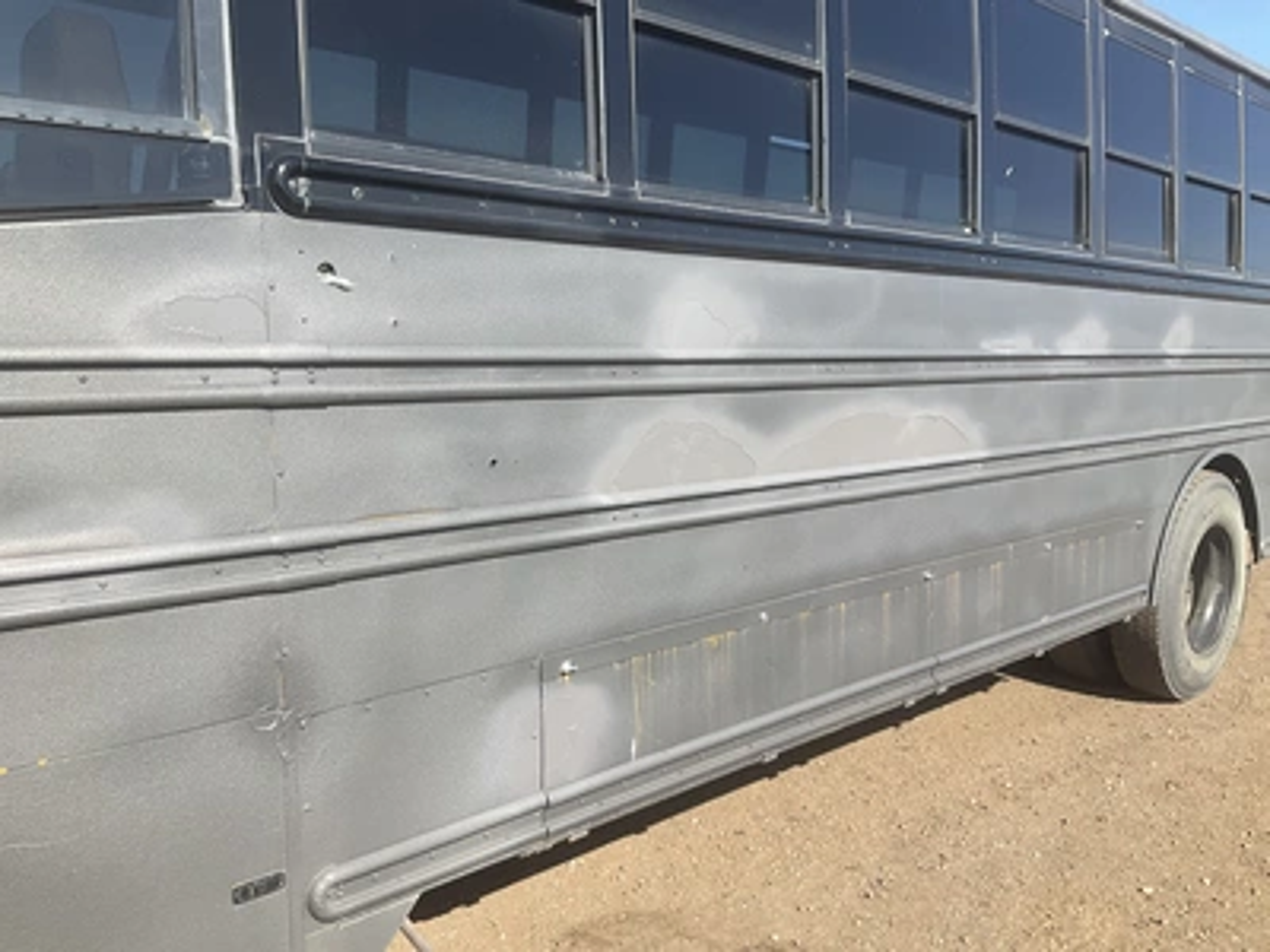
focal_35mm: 29
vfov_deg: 48.2
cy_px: 476
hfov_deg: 61.7
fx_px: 1064
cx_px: 635
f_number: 1.8
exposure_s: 1/1015
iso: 25
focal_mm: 3
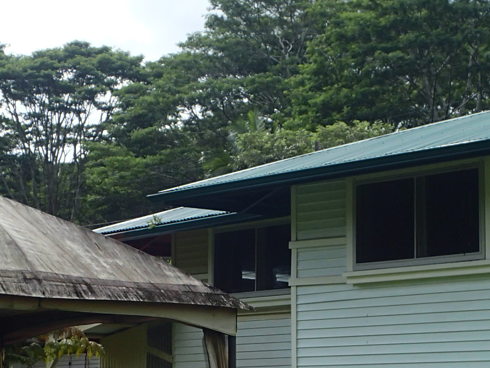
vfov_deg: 14.4
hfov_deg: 19.3
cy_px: 335
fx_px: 1444
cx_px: 250
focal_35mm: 102
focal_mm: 7.34
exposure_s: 1/800
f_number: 4
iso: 100
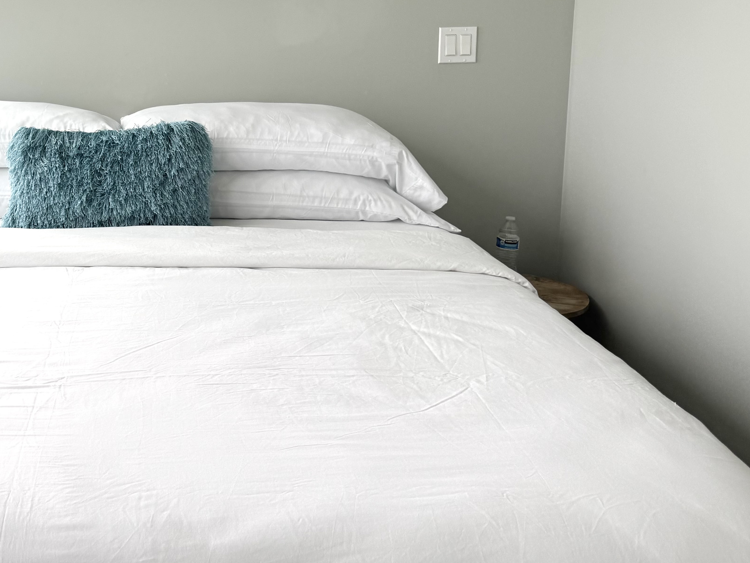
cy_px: 140
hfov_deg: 41.2
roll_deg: +0.0
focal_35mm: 43
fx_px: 932
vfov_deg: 32.9
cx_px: 110
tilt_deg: -9.5
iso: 80
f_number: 1.78
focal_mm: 6.76
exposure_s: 1/1112
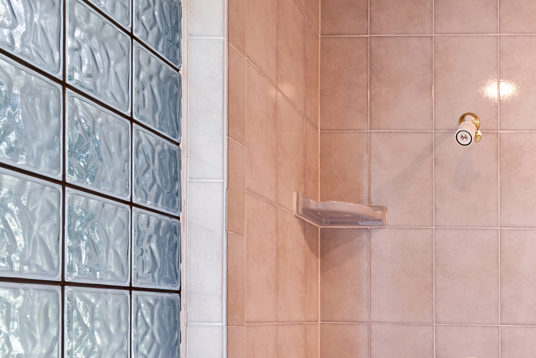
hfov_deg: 48.5
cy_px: 327
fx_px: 536
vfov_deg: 34.7
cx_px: 465
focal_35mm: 36
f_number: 9
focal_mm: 16
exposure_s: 1/5
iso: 320
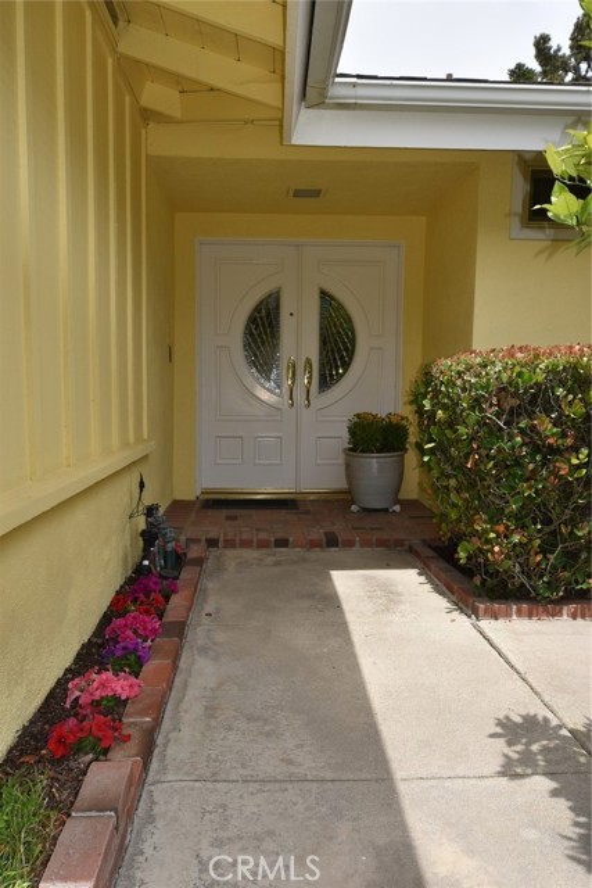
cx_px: 296
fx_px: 703
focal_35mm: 28
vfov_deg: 64.5
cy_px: 444
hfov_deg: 45.7
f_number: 9
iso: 100
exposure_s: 1/200
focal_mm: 19
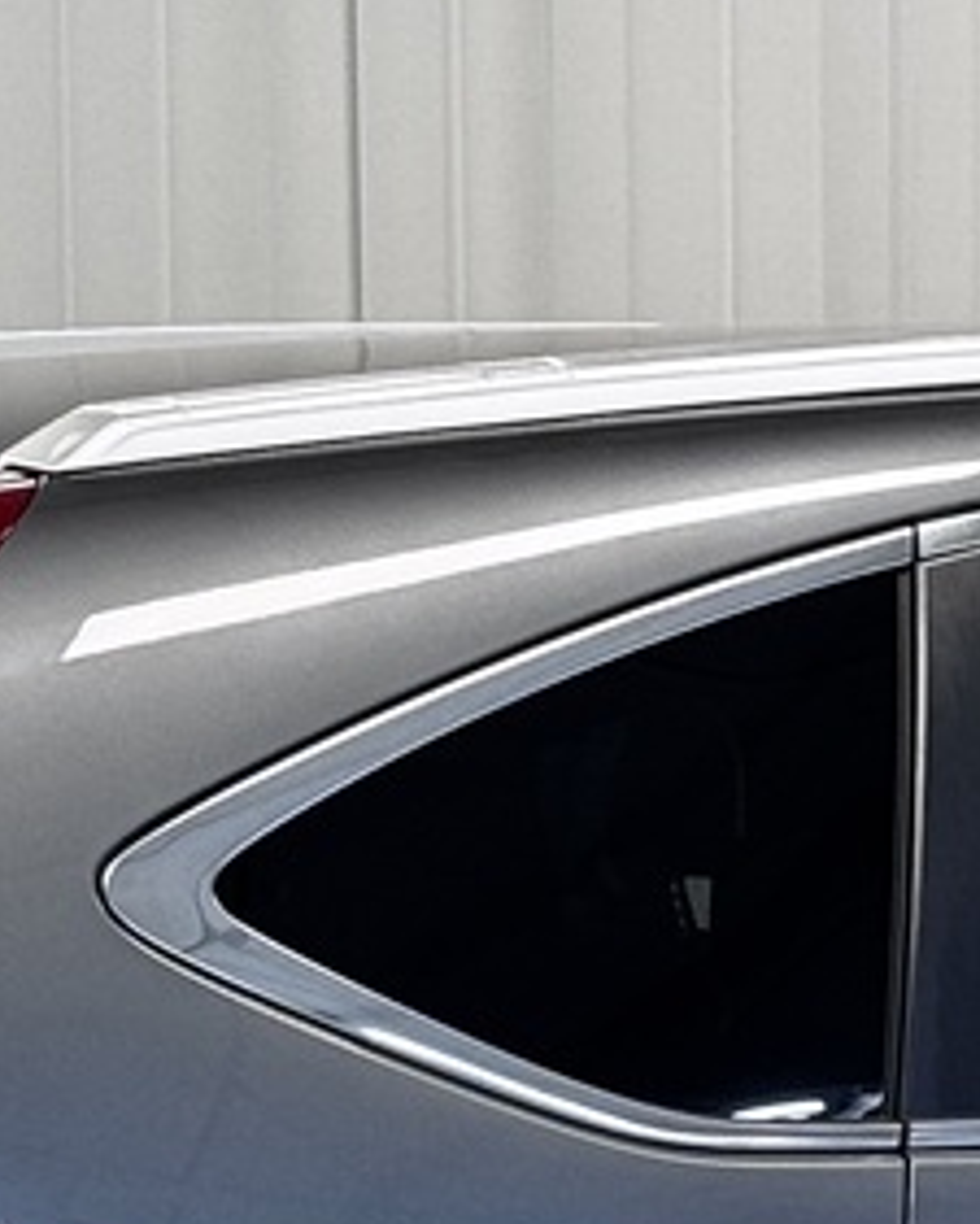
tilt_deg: -6.1
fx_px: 8697
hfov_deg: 6.4
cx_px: 1032
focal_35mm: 240
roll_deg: +0.1
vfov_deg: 8.0
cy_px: 1337
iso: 50
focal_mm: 6.76
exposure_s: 1/50
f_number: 1.78
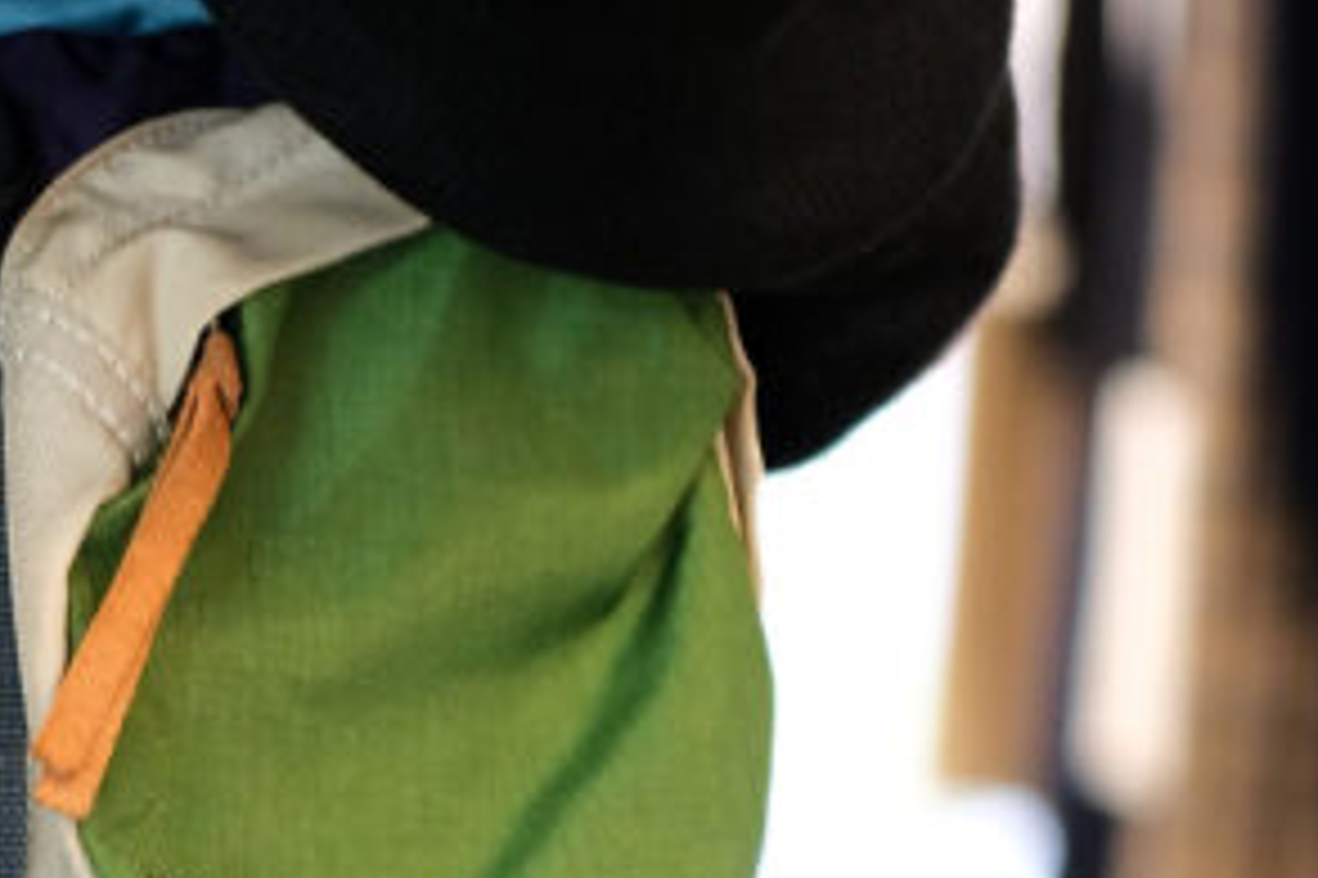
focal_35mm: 139
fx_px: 5086
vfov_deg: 9.8
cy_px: 792
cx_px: -9
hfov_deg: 14.5
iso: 1250
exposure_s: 1/75
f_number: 2
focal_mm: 35
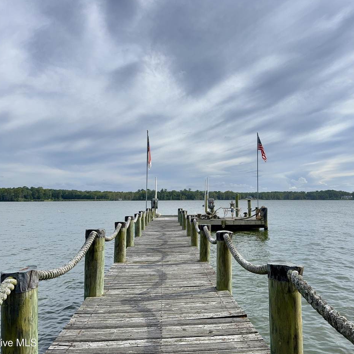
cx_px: 201
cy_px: 178
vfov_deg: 55.6
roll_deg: +0.2
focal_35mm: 29
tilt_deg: +3.6
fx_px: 336
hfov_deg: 55.4
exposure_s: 1/2105
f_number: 1.78
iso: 80
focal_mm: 6.76
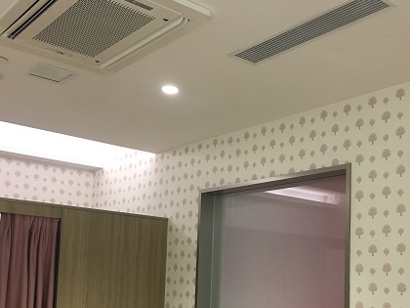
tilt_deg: +5.4
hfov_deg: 41.2
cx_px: 224
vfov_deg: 30.8
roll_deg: -1.9
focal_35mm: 46
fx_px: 545
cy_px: 240
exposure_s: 1/33
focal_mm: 4.15
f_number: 2.2
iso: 160
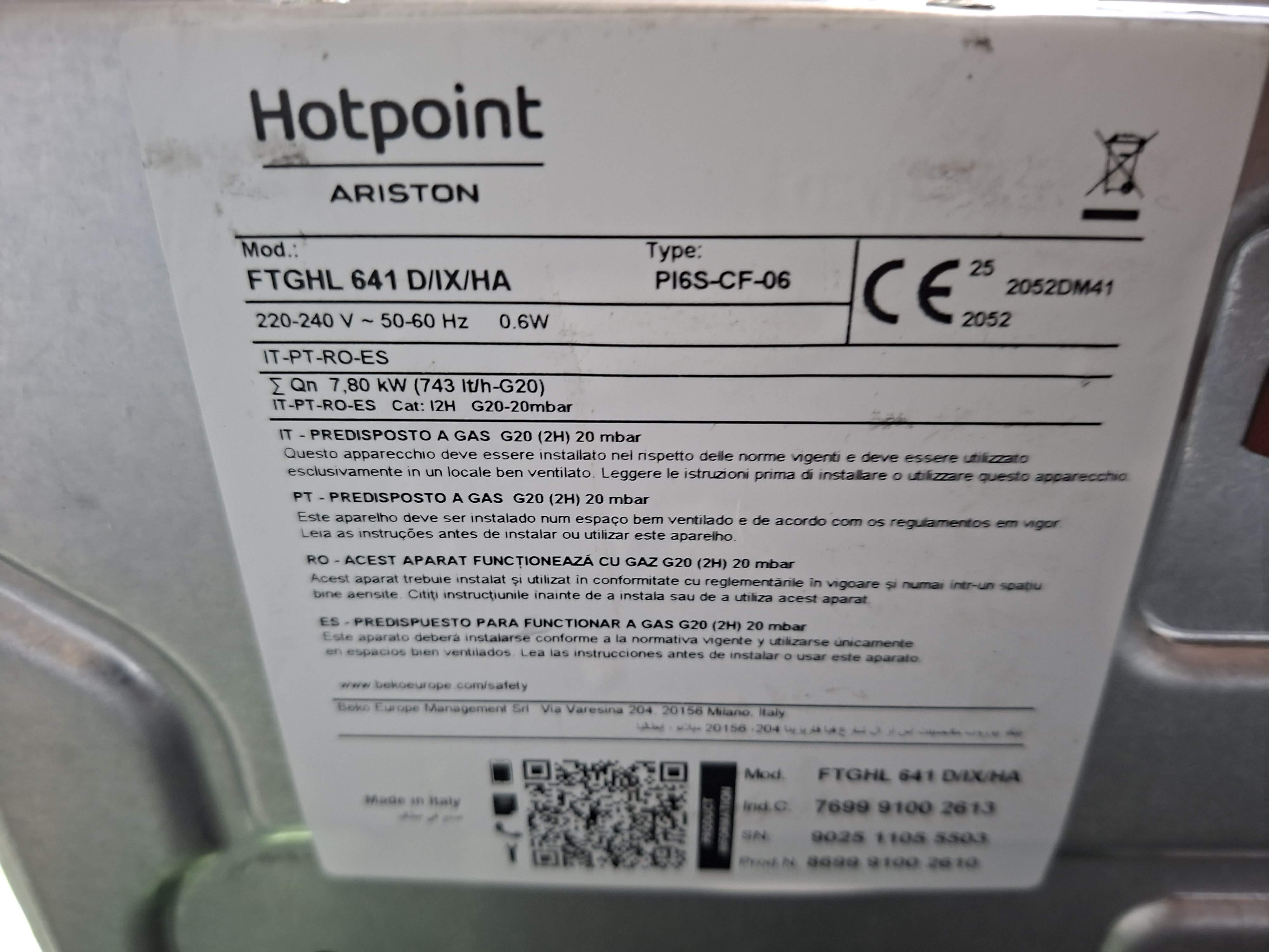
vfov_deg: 58.9
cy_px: 476
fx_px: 843
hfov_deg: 73.9
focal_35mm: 23
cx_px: 634
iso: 320
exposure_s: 1/33
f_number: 1.8
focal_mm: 5.54
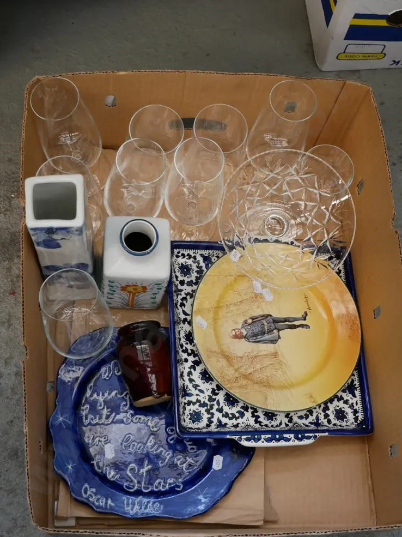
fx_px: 806
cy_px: 271
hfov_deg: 28.0
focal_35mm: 52
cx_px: 198
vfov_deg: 36.8
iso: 800
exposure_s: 1/60
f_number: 4.5
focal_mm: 25
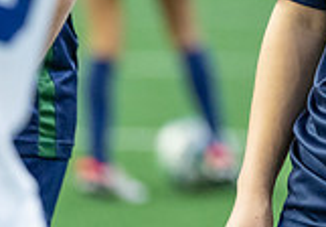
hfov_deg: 3.3
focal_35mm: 614
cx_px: 432
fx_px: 5635
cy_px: -158
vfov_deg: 2.3
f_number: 2.8
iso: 1600
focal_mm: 149
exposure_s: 1/500
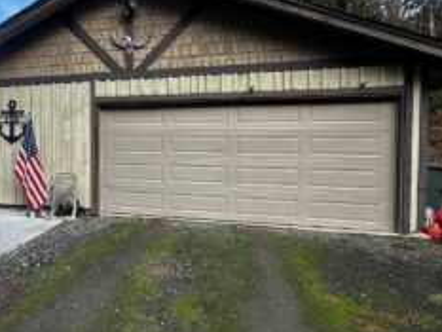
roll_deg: -1.3
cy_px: 154
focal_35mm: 24
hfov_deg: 68.5
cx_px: 131
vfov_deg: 56.8
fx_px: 307
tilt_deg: -2.0
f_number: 2.2
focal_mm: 2.22
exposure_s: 1/274
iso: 40
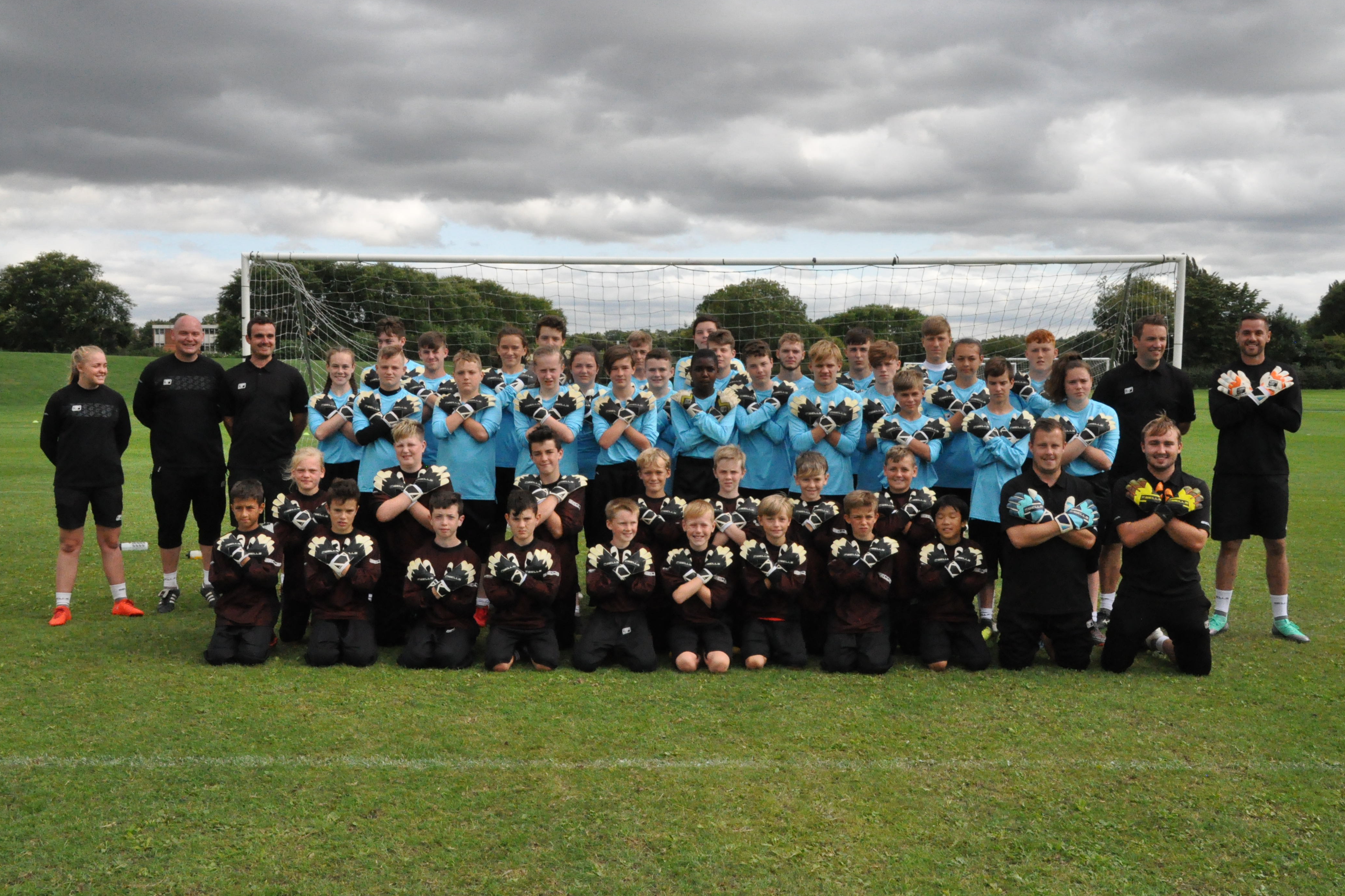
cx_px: 669
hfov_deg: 53.8
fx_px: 1327
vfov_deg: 37.3
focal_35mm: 36
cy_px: 456
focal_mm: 23
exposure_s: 1/1000
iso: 3200
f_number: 16
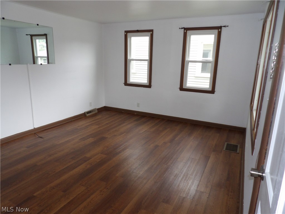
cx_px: 142
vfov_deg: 56.8
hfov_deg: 71.6
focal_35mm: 24
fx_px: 198
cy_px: 107
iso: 200
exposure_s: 1/33
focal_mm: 4.3
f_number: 3.2
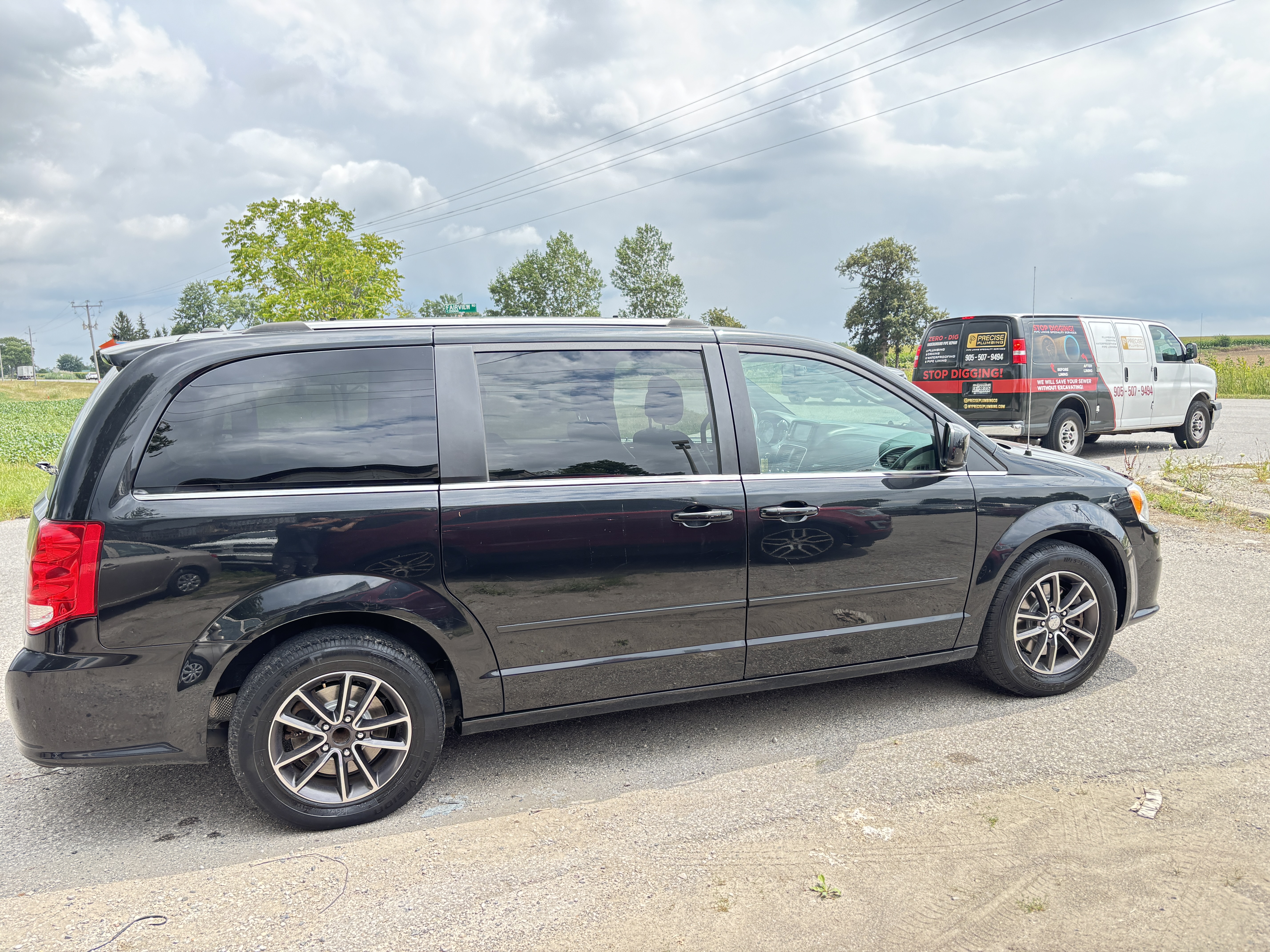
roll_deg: +1.5
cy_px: 476
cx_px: 635
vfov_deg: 53.1
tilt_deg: -8.0
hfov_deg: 67.3
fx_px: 954
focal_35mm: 26
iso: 50
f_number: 1.6
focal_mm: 5.96
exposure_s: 1/528
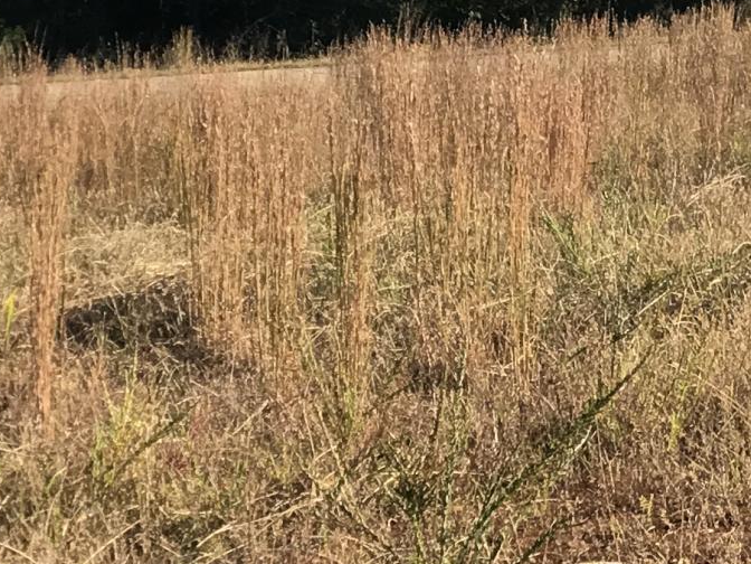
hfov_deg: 15.7
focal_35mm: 125
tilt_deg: -8.0
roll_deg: -0.7
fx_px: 2712
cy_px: 292
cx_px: 283
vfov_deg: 11.9
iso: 20
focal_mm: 3.99
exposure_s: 1/1212
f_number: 1.8
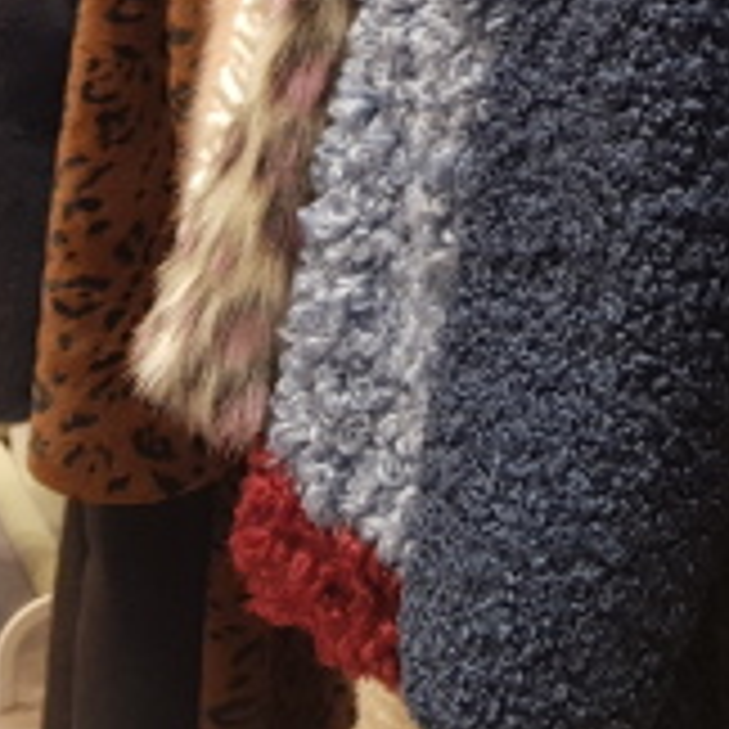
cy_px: -349
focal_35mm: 92
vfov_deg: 17.1
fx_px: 2192
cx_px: 842
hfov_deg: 18.1
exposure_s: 1/120
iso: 80
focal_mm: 4.2
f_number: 1.7
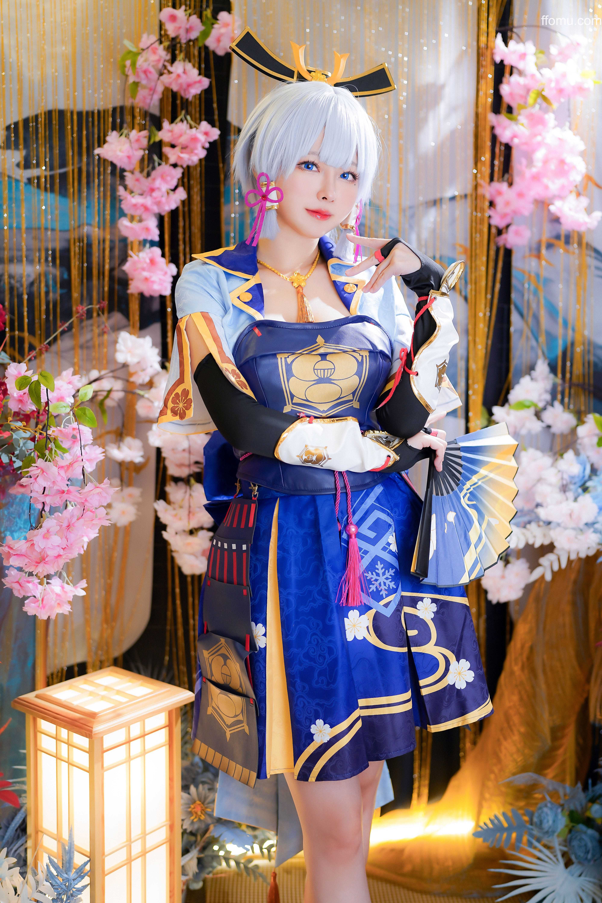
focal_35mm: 35
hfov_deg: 37.9
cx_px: 301
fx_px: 878
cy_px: 452
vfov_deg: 54.4
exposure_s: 1/160
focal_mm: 35
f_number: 1.6
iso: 100
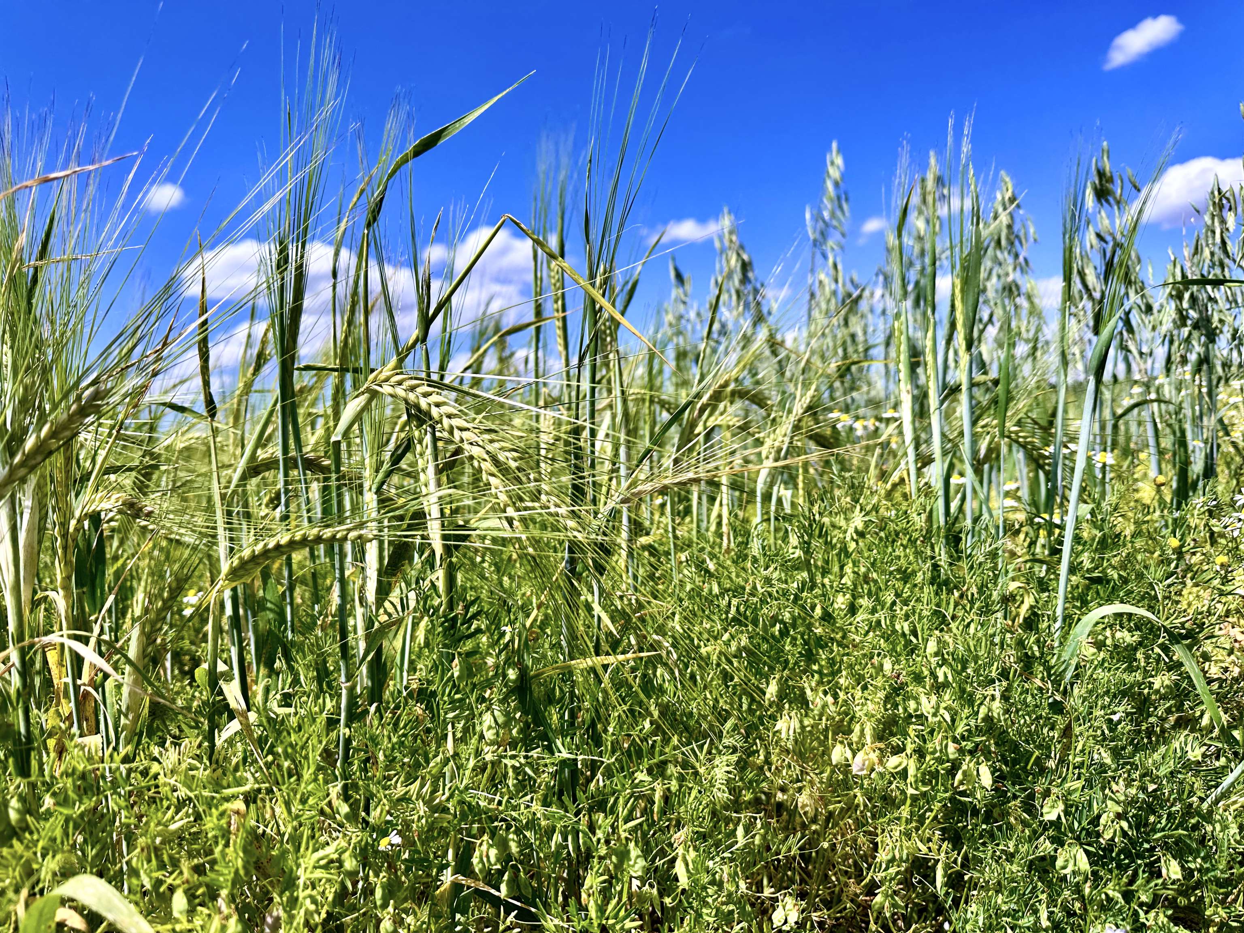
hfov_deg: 71.6
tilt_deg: +0.2
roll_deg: +4.3
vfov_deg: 56.8
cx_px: 622
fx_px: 862
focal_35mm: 24
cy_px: 466
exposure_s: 1/2967
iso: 80
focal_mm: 6.86
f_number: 1.78
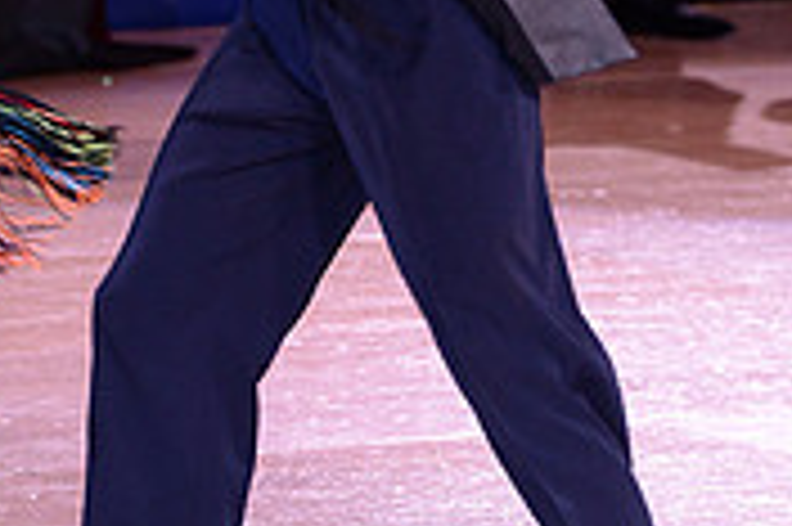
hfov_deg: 3.1
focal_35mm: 660
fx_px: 14506
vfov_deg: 2.1
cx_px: 151
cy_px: -184
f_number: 5
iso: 2000
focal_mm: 200
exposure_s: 1/250
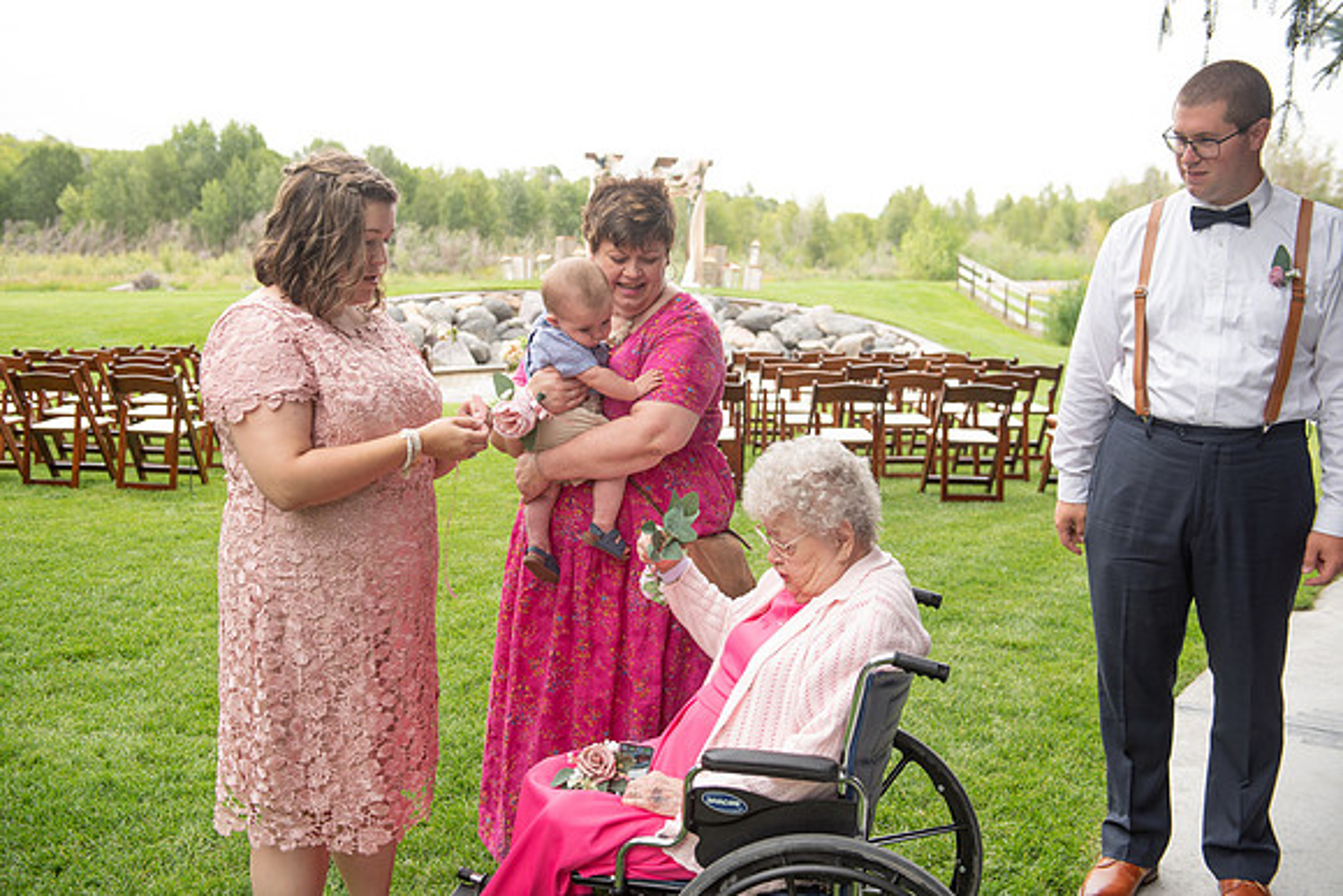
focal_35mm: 38
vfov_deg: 35.1
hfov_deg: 50.7
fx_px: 1418
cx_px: 672
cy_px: 448
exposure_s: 1/80
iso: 100
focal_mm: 38
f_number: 4.5
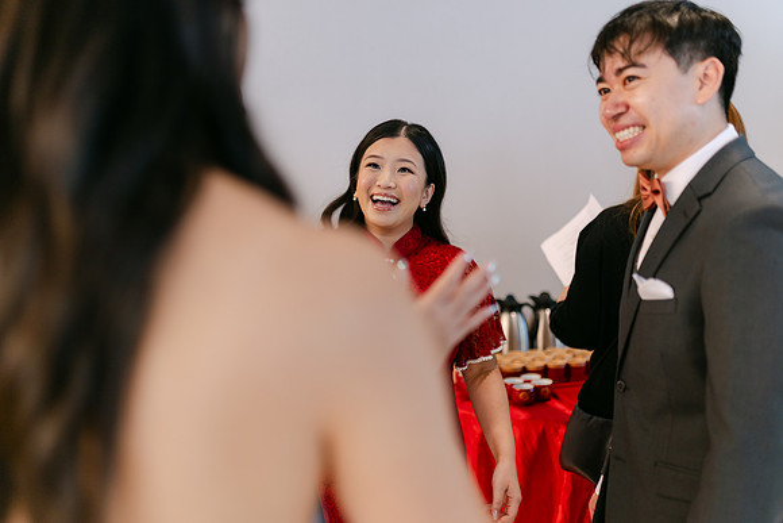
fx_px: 761
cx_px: 392
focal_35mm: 35
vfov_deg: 37.9
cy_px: 262
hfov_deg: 54.4
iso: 200
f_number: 1.4
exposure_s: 1/160
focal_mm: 35
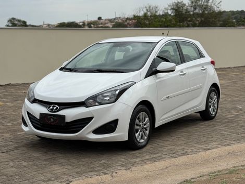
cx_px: 122
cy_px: 92
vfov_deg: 30.3
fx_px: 340
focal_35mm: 48
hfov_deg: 39.6
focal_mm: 6.76
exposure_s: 1/8772
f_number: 1.78
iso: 64
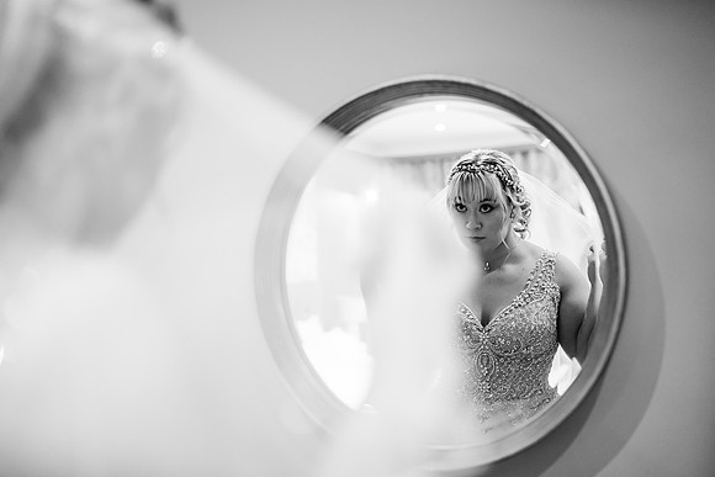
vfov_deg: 37.9
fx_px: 695
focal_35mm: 35
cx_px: 358
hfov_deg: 54.4
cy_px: 238
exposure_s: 1/250
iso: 1250
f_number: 1.4
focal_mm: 35
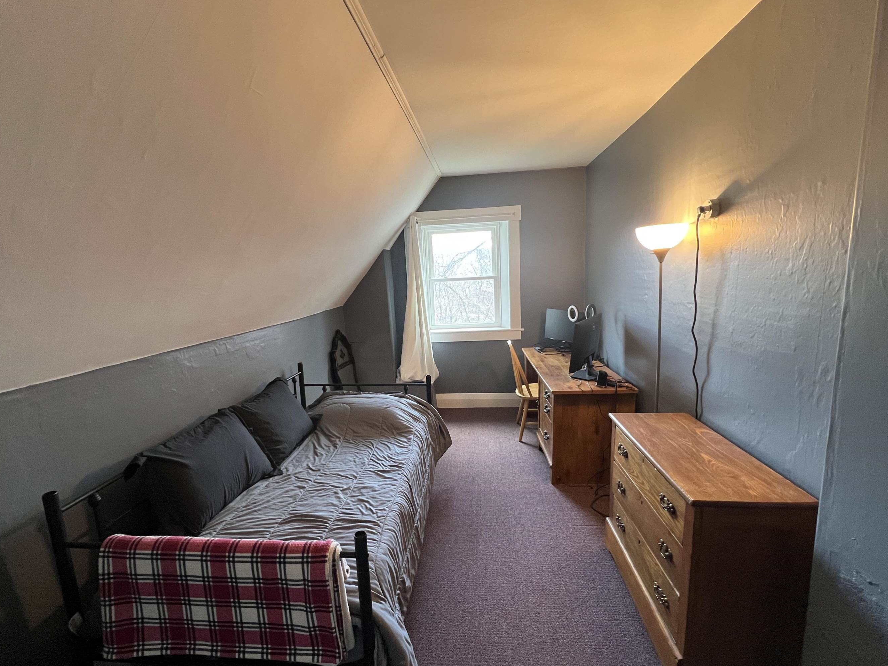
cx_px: 439
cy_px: 345
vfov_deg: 81.7
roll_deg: +3.1
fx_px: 385
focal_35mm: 15
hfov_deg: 98.2
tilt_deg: -10.3
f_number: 1.8
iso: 320
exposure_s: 1/60
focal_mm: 1.57
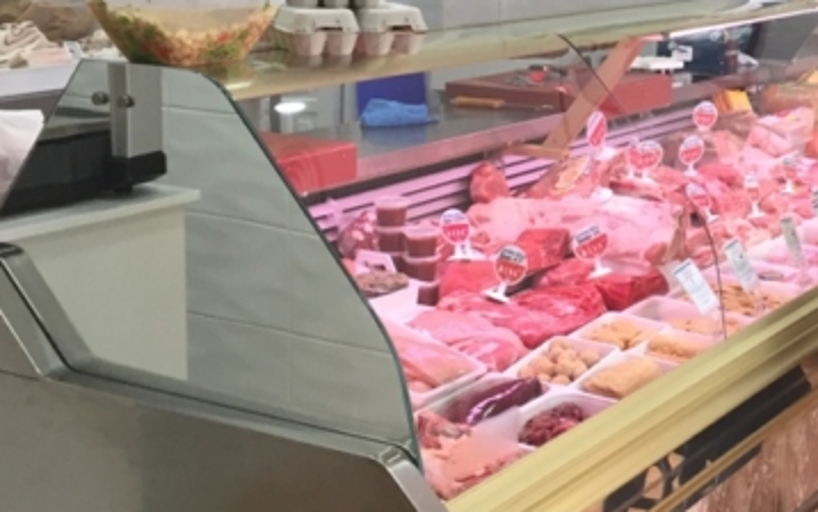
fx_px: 1472
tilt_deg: -5.2
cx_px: 738
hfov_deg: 29.7
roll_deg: -2.4
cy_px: 41
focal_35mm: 66
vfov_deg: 19.3
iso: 50
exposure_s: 1/33
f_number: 2.2
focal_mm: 4.15
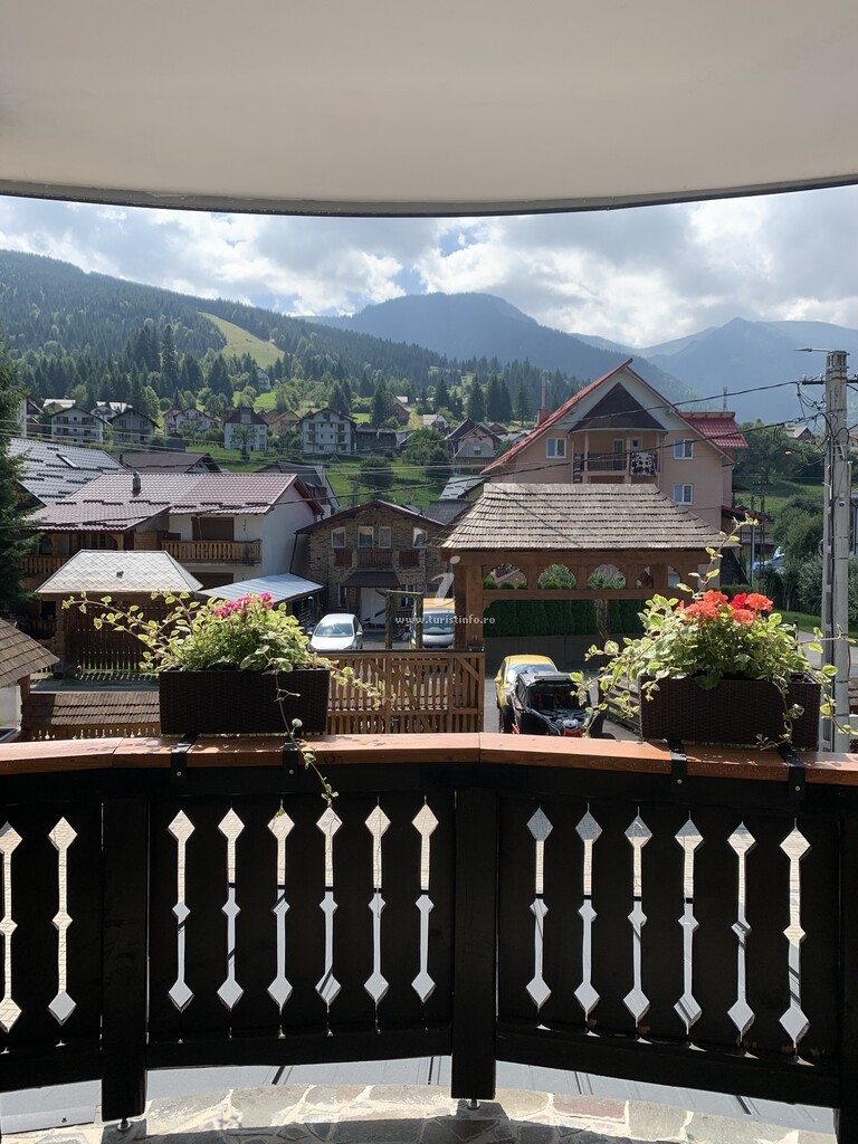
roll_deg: -1.0
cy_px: 572
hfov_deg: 53.1
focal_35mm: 26
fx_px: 859
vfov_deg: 67.3
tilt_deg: -1.7
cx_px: 429
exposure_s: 1/1447
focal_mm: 4.25
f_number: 1.8
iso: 25
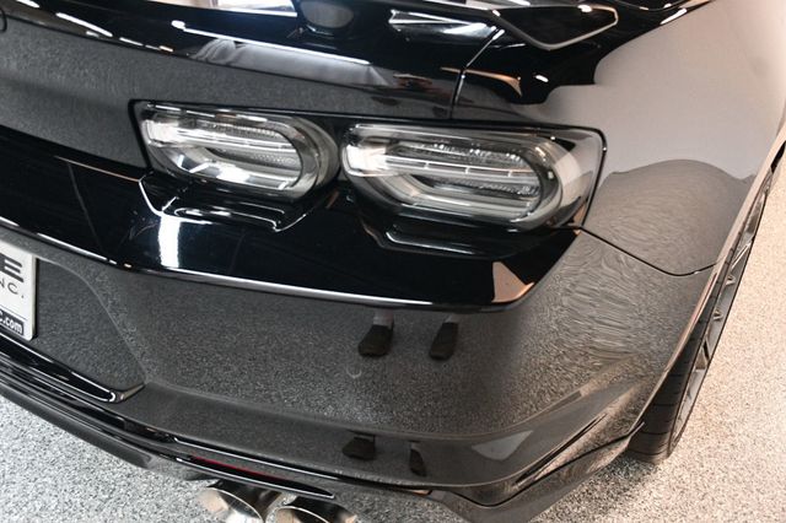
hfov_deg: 55.8
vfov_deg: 38.8
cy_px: 262
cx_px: 393
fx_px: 742
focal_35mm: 34
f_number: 3.8
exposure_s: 1/80
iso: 3200
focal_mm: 23
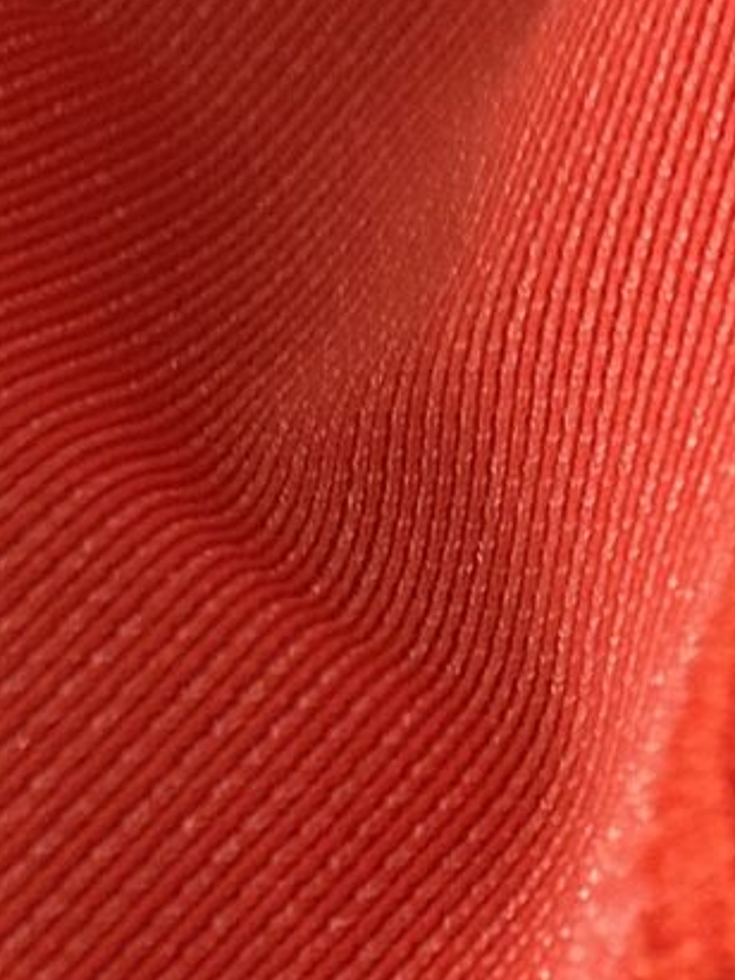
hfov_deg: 9.1
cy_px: 2086
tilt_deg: -58.5
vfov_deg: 10.9
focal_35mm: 162
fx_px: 4589
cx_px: 599
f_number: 1.5
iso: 320
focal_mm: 5.7
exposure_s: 1/50
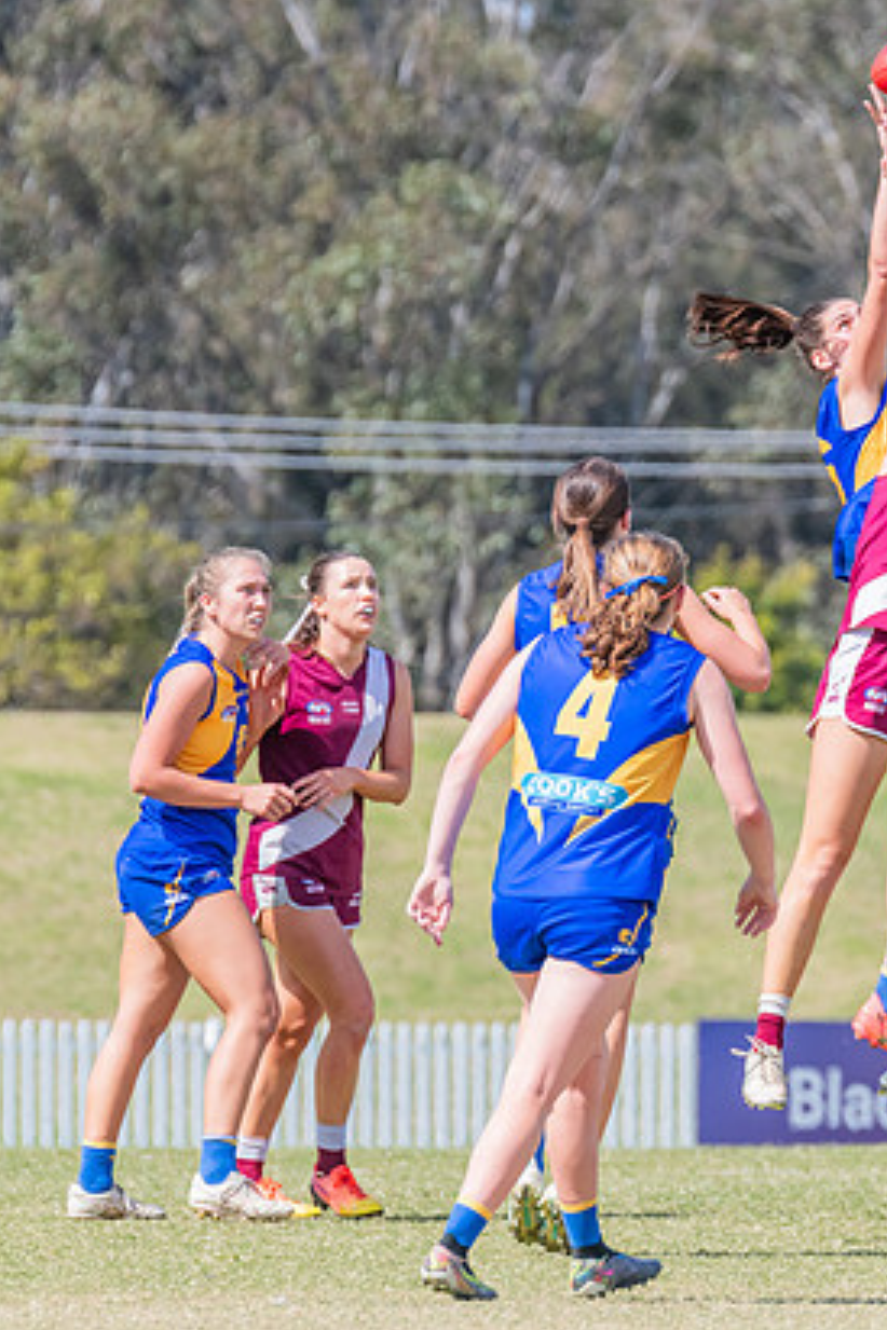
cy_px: 660
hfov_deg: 2.3
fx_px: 22395
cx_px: 827
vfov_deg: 3.4
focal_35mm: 606
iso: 800
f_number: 10
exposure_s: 1/1250
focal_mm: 380
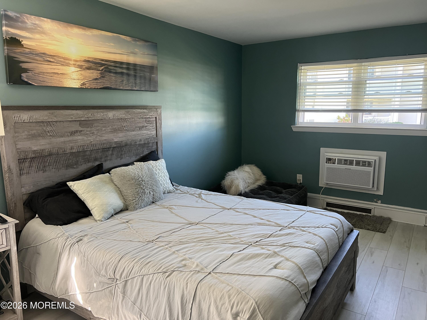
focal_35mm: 26
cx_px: 214
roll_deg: +1.4
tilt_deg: -10.1
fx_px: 321
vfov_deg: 53.1
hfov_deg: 67.3
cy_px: 160
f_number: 1.5
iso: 125
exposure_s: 1/81
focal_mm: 5.7
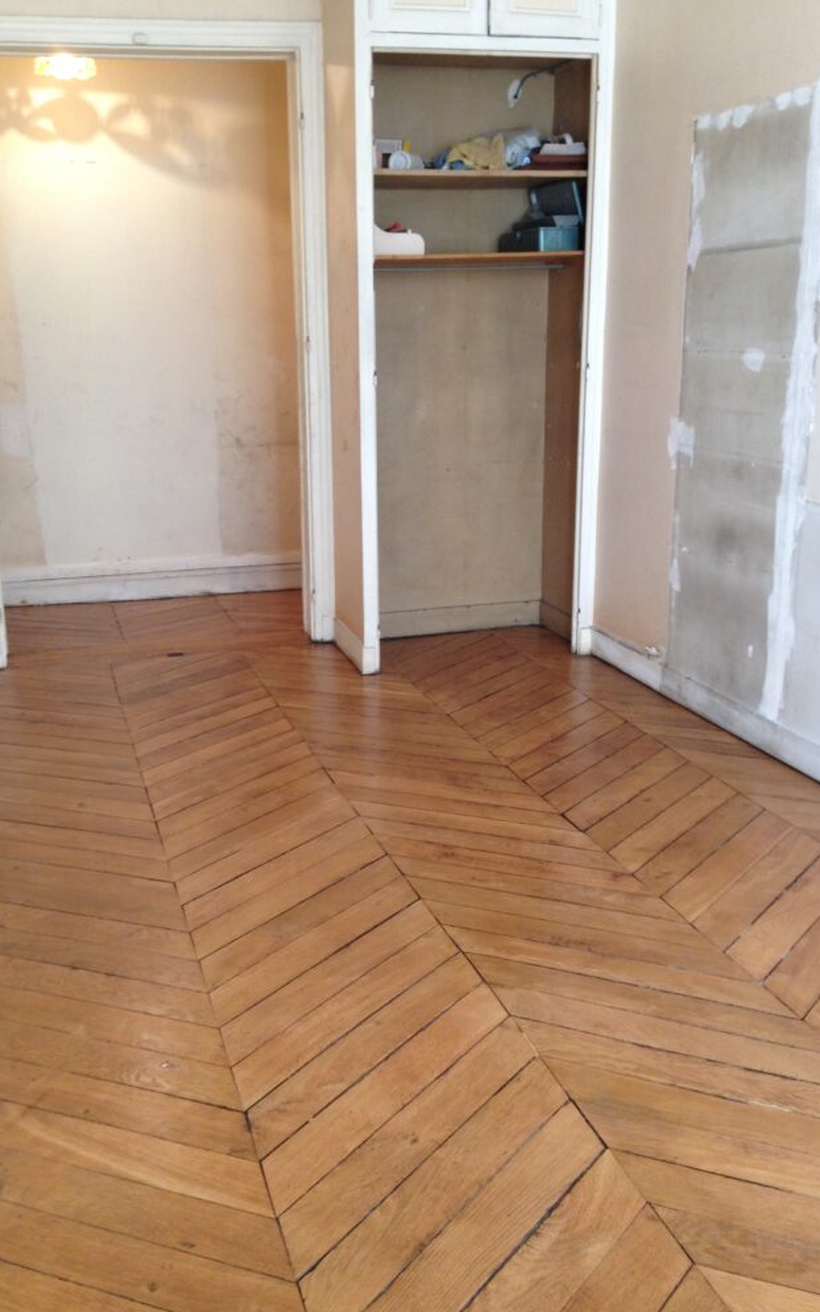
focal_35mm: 36
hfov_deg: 35.3
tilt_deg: -15.0
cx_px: 360
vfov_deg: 54.0
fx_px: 1287
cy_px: 670
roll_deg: +0.8
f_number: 2.4
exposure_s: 1/20
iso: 80
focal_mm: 4.12
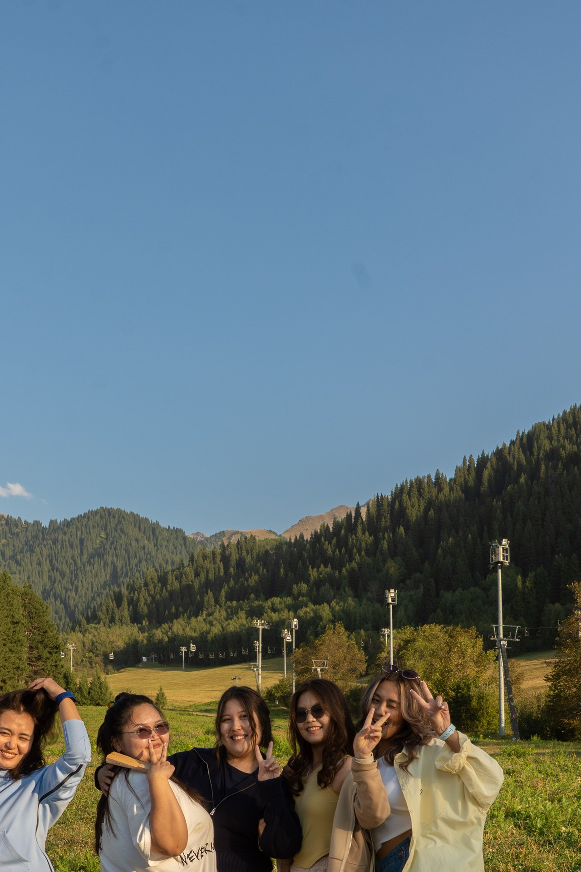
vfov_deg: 37.1
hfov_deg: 28.0
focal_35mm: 48
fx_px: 1162
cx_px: 241
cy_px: 862
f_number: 8
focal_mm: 24
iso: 100
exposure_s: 1/125
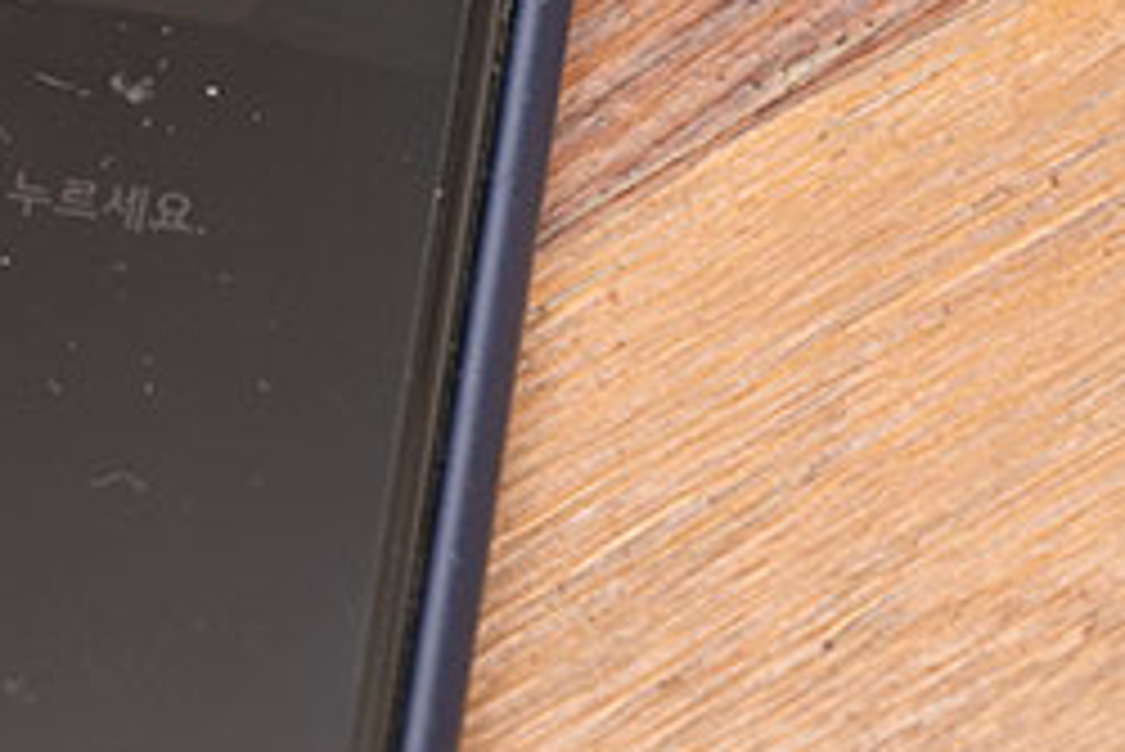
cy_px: -47
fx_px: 4377
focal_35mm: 140
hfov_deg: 14.2
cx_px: -243
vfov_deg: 9.7
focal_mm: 50
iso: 500
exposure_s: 1/250
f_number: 6.3
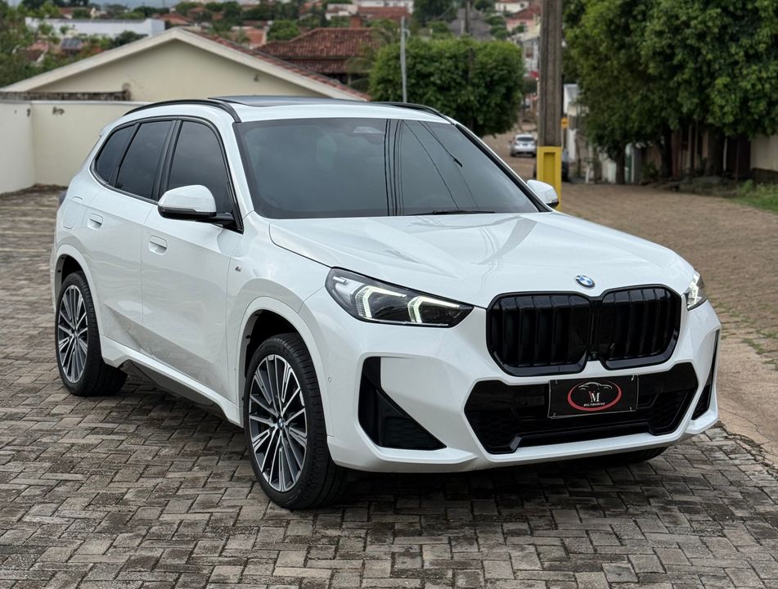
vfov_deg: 30.4
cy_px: 294
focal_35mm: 48
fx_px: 1082
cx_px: 389
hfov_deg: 39.5
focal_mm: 6.76
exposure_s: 1/3378
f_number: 1.78
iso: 80
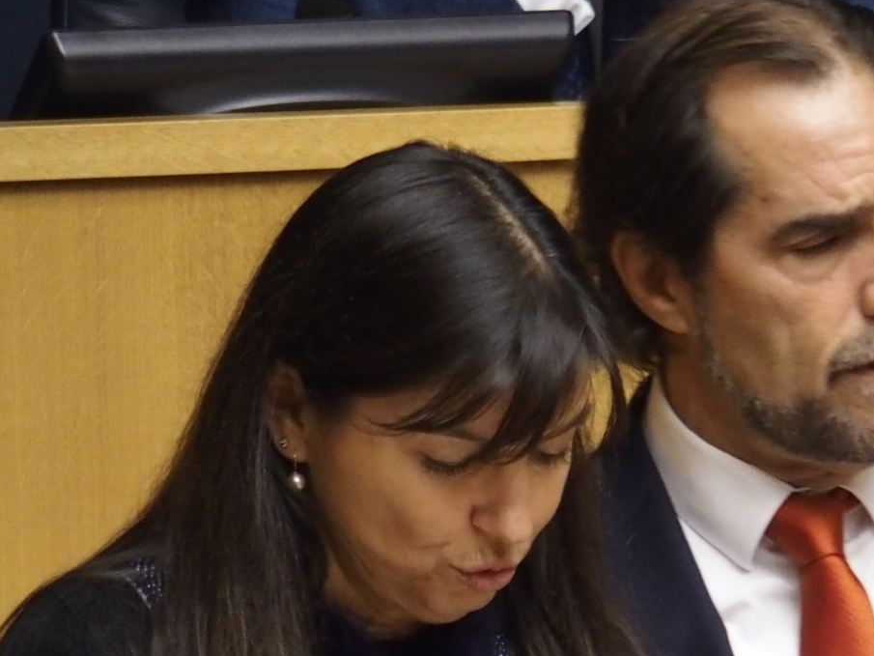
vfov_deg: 2.2
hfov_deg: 2.9
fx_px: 17146
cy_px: 691
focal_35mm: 679
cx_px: 896
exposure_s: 1/100
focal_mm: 64.3
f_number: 2.8
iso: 800
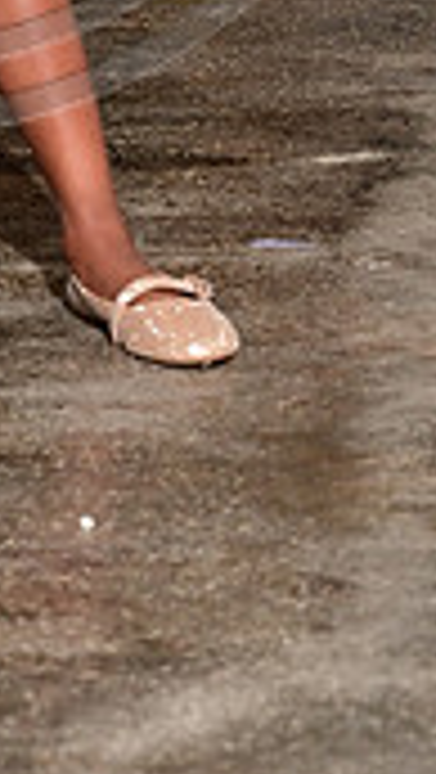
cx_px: -130
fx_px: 6646
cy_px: -450
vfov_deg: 6.6
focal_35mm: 324
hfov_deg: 3.7
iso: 1000
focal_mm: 92
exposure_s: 1/125
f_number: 6.3
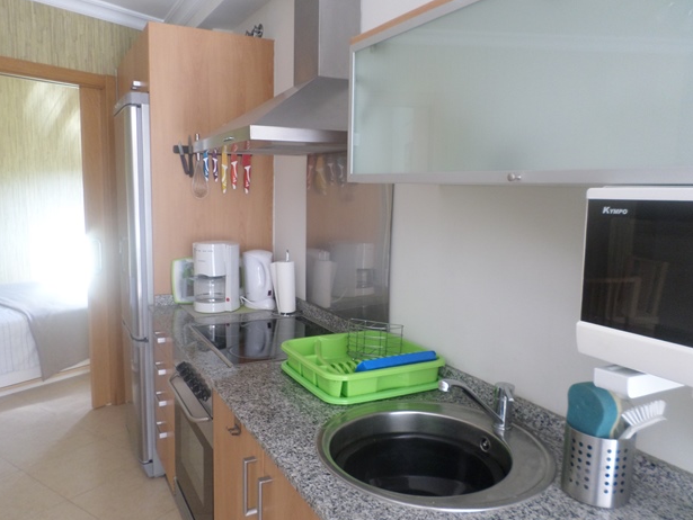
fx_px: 521
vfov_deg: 53.1
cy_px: 261
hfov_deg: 67.3
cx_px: 337
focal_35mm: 26
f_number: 2.5
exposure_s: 1/30
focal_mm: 4.5
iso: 160
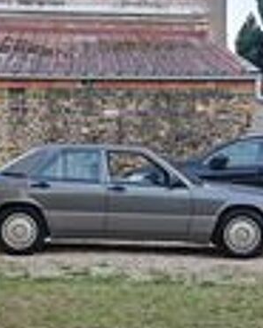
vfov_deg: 20.6
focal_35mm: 93
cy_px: 179
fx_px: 903
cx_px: 127
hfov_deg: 16.6
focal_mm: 7.62
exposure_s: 1/160
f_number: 1.6
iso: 50
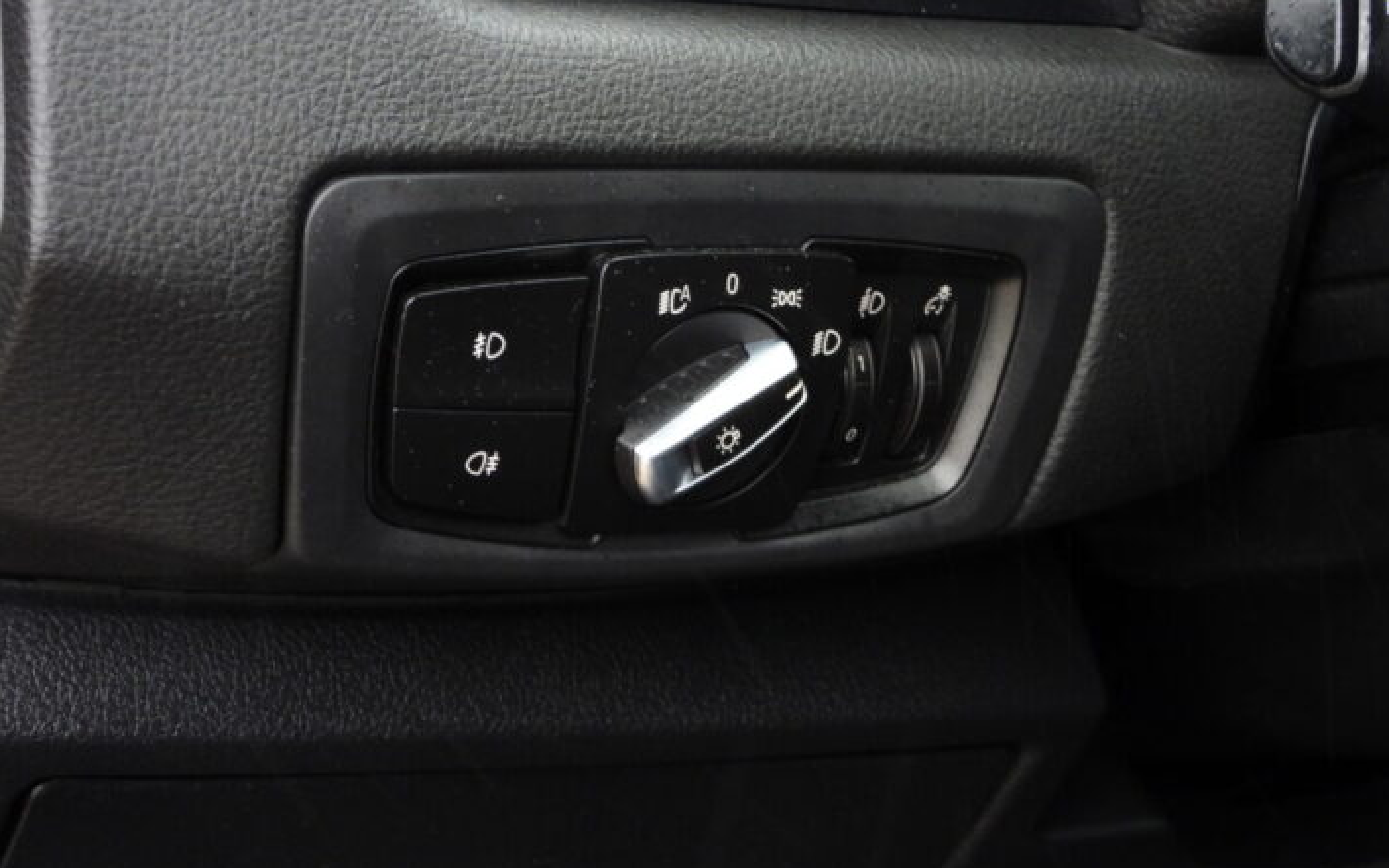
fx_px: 4655
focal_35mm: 123
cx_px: 698
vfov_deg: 10.6
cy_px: 427
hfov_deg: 17.0
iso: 400
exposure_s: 1/40
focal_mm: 20.7
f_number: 4
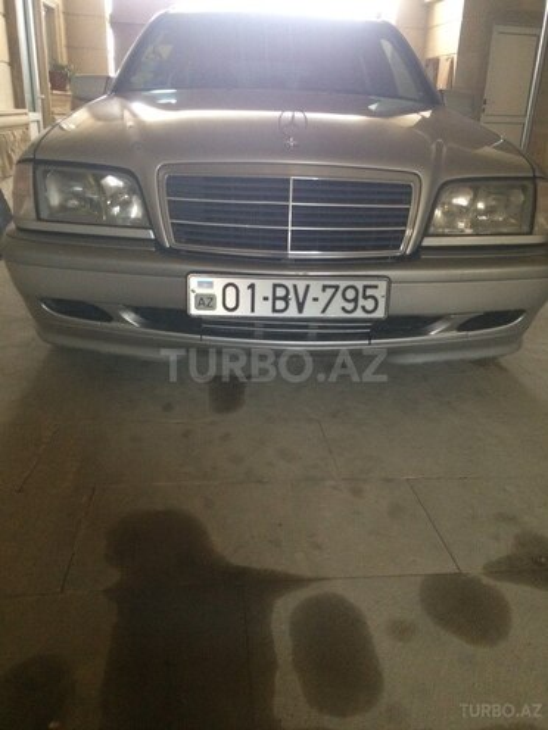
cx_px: 274
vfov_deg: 61.7
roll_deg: -0.8
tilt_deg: -23.6
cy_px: 365
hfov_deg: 48.2
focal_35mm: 29
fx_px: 612
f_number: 2.2
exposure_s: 1/20
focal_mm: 4.15
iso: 320
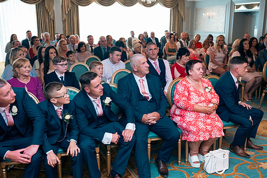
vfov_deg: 33.4
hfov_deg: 48.4
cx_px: 140
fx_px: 297
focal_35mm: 40
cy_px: 100
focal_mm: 32
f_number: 3.5
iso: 640
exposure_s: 1/160
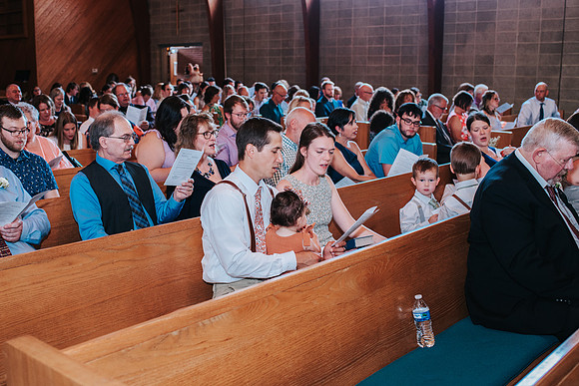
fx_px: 665
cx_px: 262
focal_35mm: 41
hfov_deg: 47.0
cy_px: 183
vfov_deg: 32.4
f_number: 3.2
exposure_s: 1/125
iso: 1000
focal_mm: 35
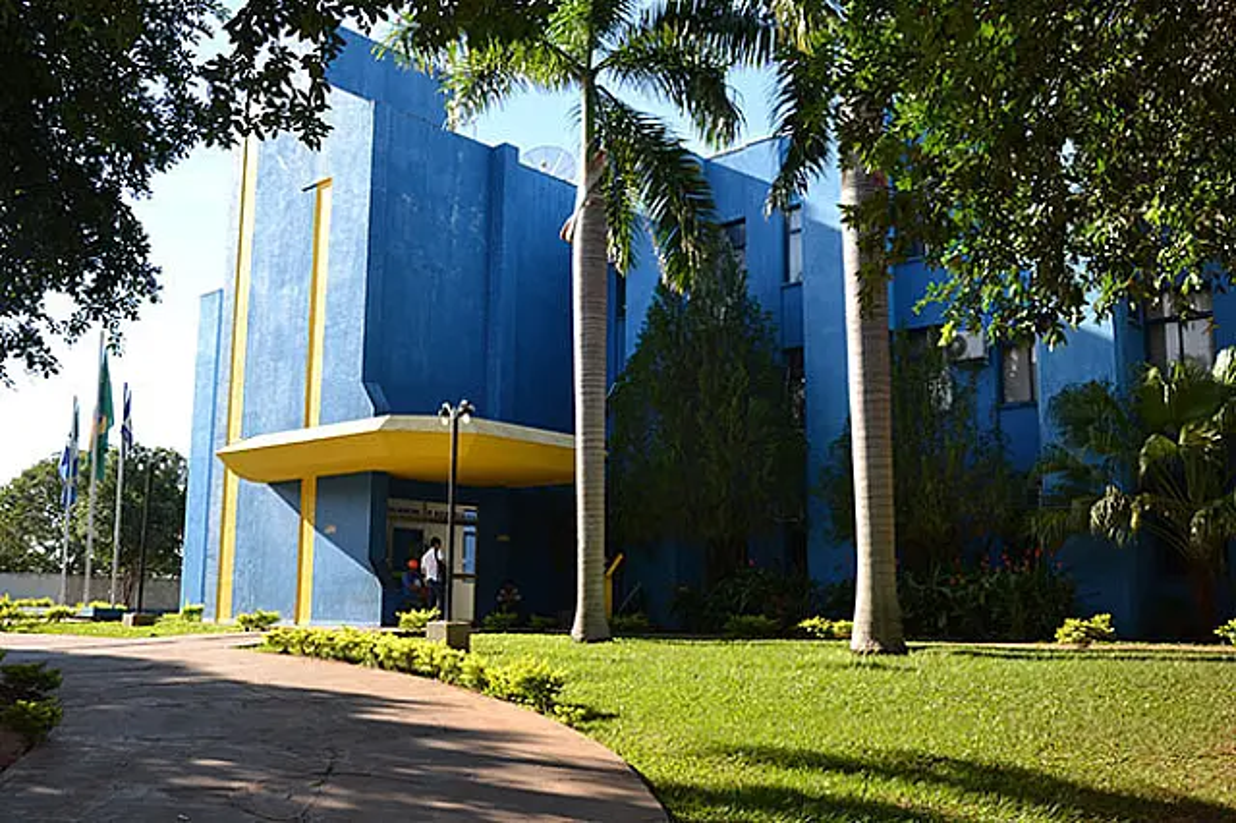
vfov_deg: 39.9
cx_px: 618
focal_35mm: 33
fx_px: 1132
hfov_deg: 57.2
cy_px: 412
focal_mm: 22
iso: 100
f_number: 6.3
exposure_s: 1/200
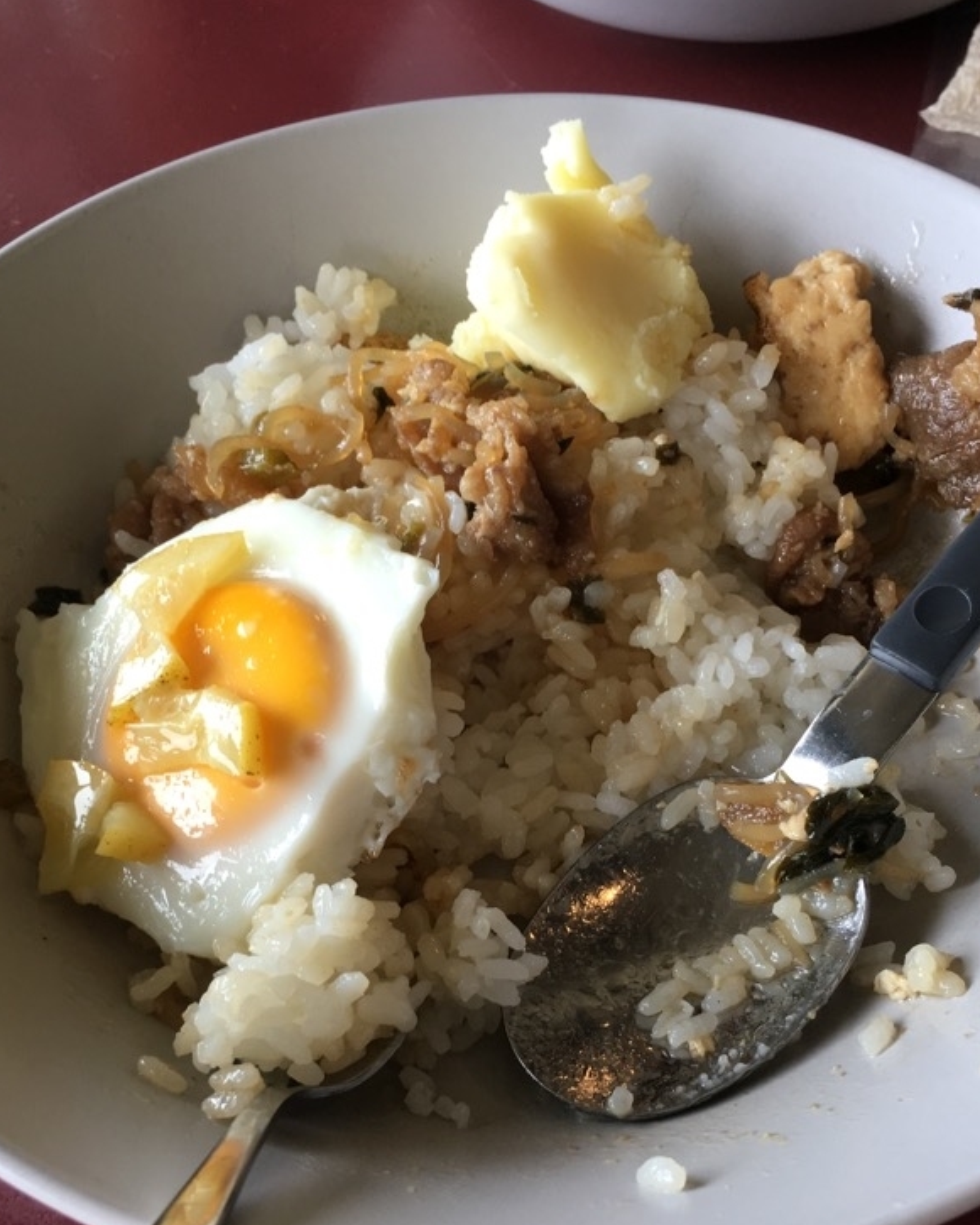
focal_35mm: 40
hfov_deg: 37.3
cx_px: 495
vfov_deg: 45.5
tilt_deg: -52.6
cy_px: 750
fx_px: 1450
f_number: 2.2
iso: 40
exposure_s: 1/120
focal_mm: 4.15
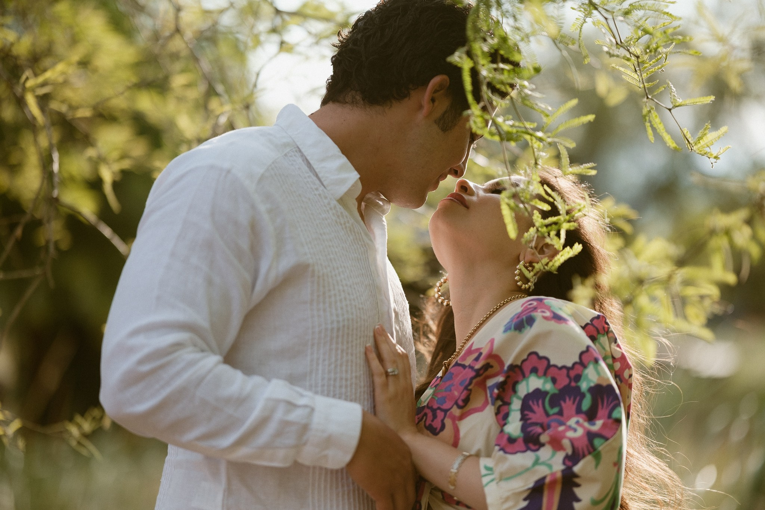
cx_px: 382
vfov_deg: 12.1
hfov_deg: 18.1
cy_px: 255
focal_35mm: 113
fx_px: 2401
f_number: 1.2
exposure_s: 1/4700
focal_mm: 75
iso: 160
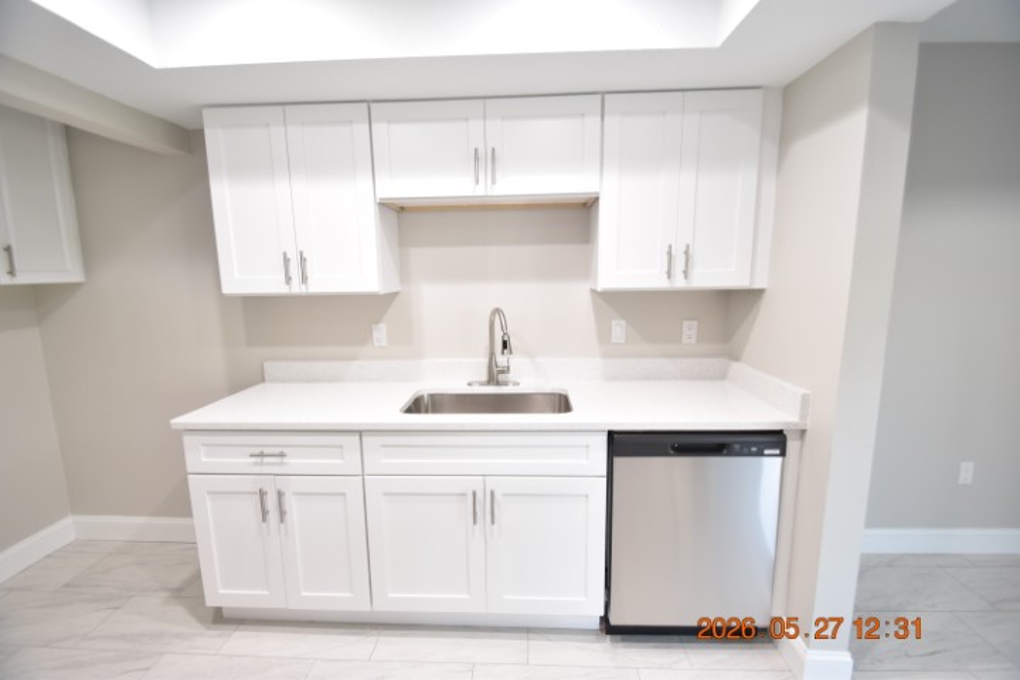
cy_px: 340
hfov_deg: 100.4
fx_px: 425
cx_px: 510
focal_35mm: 15
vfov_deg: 77.3
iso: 800
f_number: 3.5
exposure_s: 1/60
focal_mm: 10
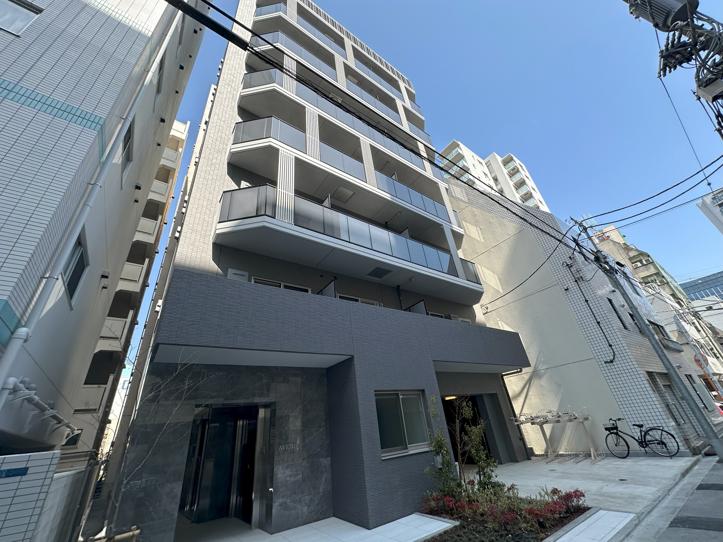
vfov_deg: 85.7
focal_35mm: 14
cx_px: 362
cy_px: 271
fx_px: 292
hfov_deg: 102.1
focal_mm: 2.22
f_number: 2.2
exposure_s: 1/690
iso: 40
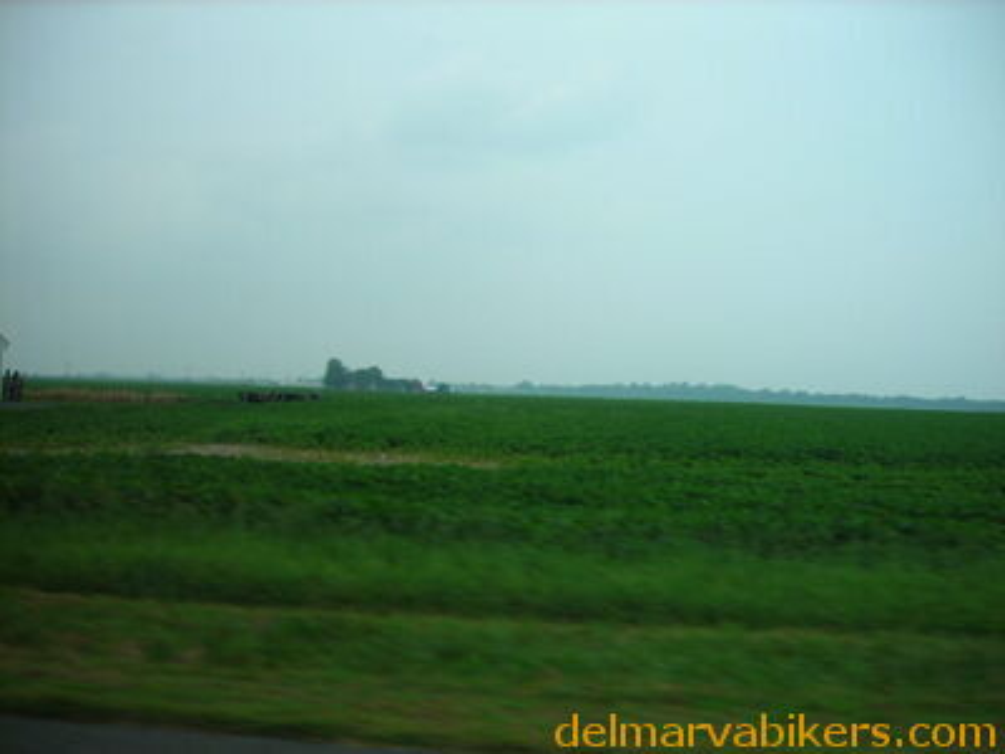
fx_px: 1103
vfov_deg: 37.7
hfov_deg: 49.0
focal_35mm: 38
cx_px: 502
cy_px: 377
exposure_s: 1/180
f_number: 6.4
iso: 50
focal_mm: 6.3
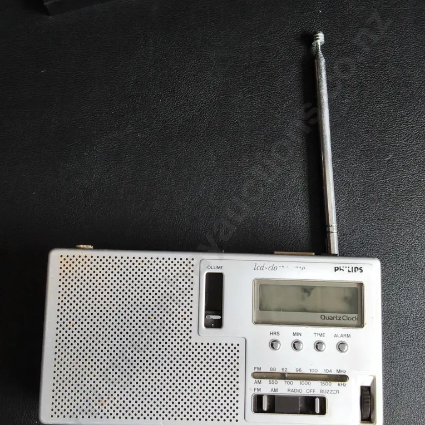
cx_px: 213
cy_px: 243
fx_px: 444
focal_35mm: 32
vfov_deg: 50.9
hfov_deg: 51.1
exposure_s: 1/100
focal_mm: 2.87
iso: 100
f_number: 2
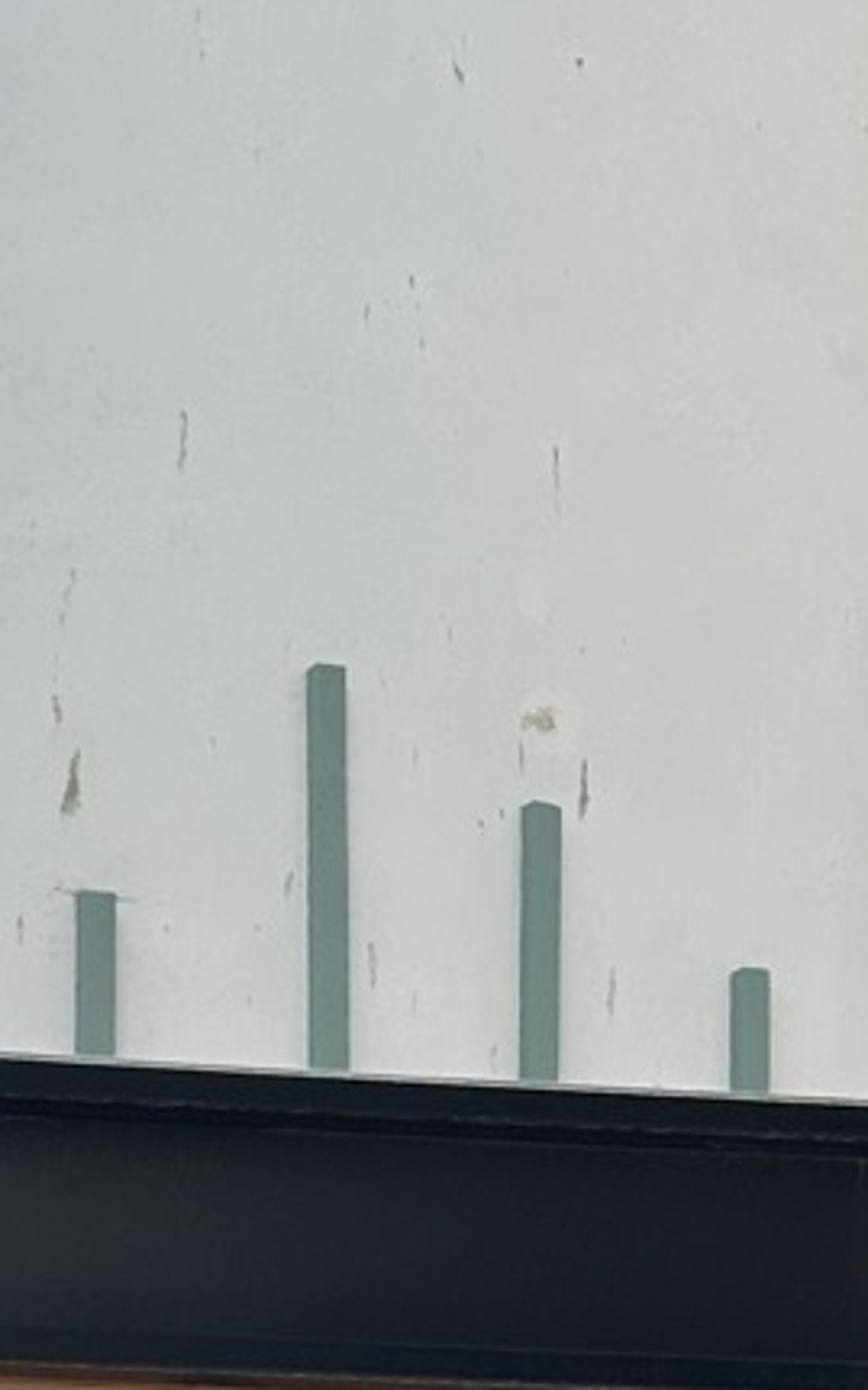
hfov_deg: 10.9
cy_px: 2177
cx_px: -181
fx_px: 4471
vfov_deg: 16.0
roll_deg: -0.1
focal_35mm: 118
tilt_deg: +3.4
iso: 80
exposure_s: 1/1988
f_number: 1.78
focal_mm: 6.86
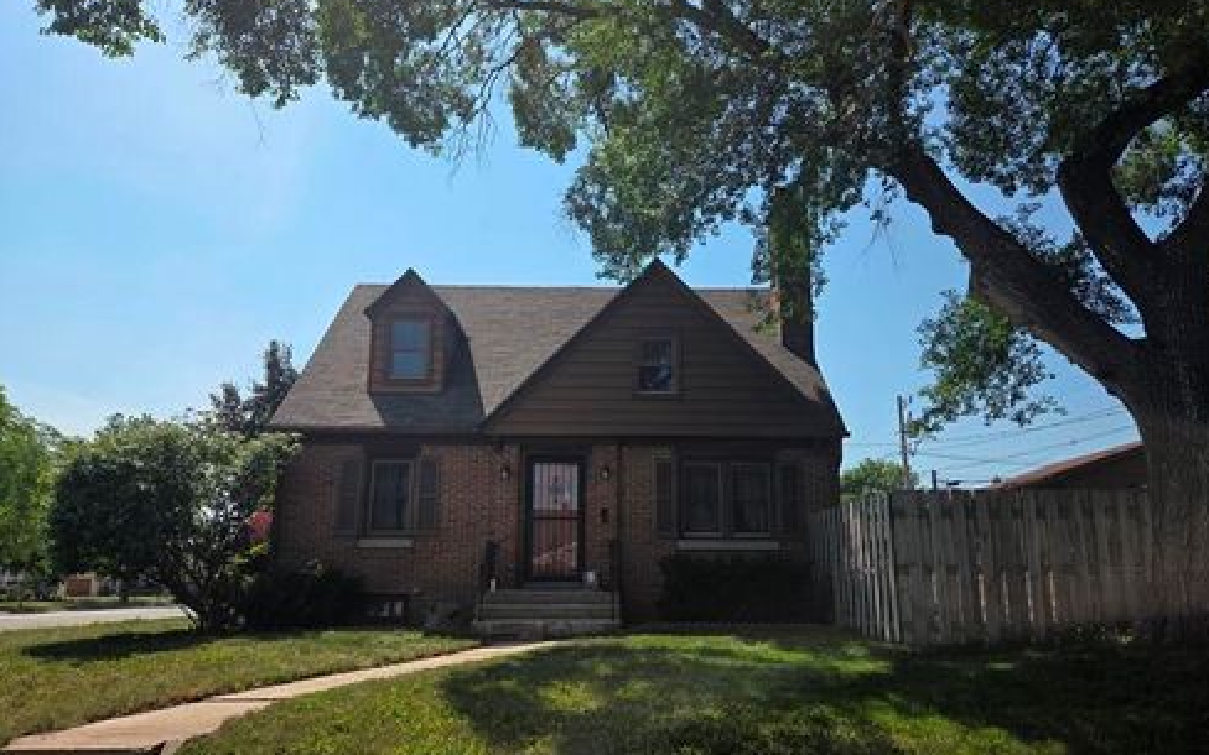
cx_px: 617
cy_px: 432
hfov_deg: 72.5
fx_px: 824
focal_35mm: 25
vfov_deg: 49.1
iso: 80
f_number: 1.8
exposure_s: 1/5004
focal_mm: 5.4
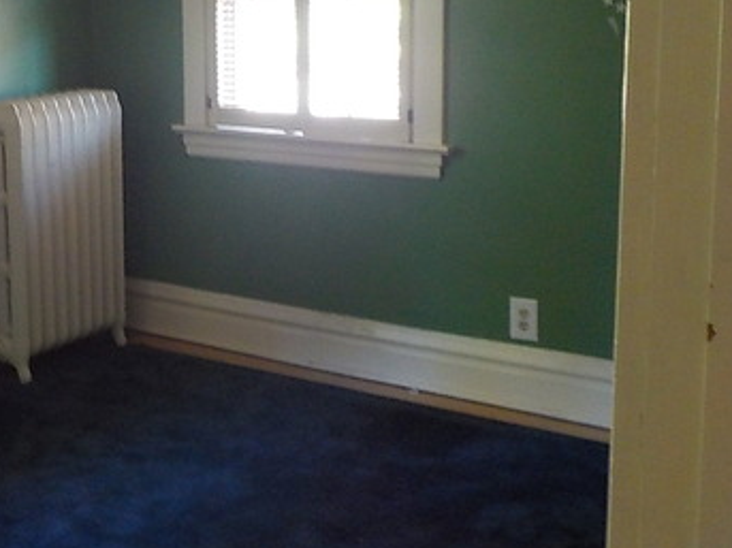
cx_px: 158
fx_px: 1184
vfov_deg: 26.0
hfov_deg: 33.5
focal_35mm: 56
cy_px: 186
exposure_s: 1/8
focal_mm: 4.1
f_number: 3.3
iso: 400
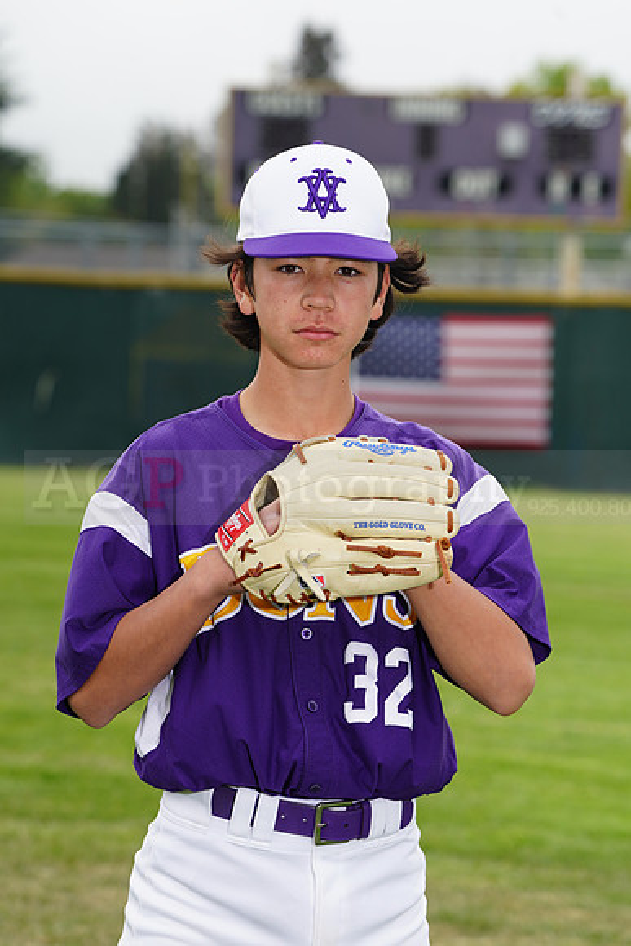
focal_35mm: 212
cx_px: 316
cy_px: 473
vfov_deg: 9.7
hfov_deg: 6.5
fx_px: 5570
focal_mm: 212
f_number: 9
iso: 200
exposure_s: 1/250
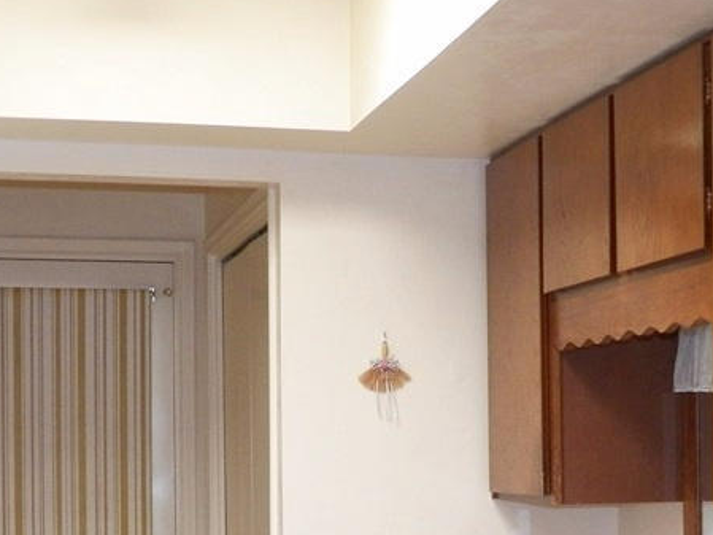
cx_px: 519
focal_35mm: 89
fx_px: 1834
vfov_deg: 16.2
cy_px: 549
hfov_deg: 21.8
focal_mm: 7.1
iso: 200
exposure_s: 1/30
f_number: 3.2
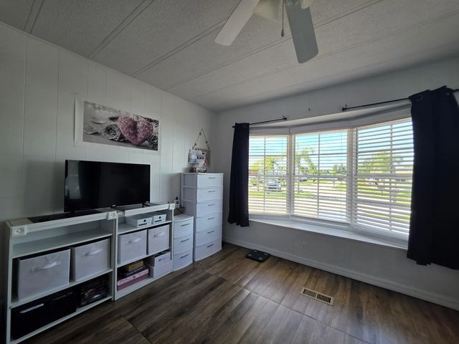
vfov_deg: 89.9
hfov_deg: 106.2
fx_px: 172
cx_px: 230
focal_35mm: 13
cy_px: 172
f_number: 1.9
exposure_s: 1/120
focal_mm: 2.2
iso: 25
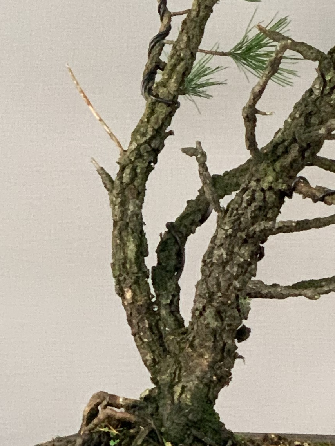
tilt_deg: +6.0
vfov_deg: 10.6
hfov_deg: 8.0
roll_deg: +0.0
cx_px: 441
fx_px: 2373
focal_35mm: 184
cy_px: -2
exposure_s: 1/50
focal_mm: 6
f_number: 2.4
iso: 400
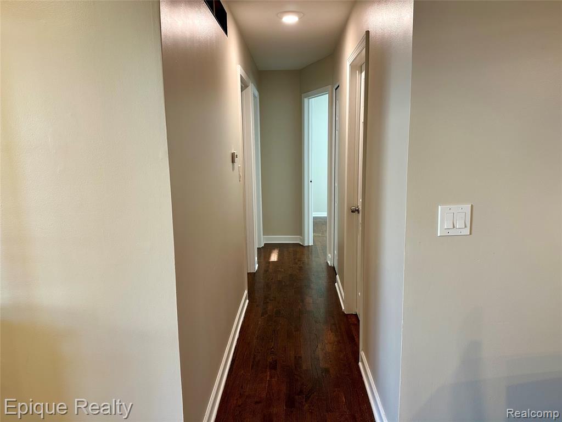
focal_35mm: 24
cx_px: 281
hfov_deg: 71.6
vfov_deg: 56.8
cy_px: 211
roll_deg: +0.6
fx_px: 390
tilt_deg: -8.8
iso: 200
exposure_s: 1/120
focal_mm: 6.86
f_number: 1.78
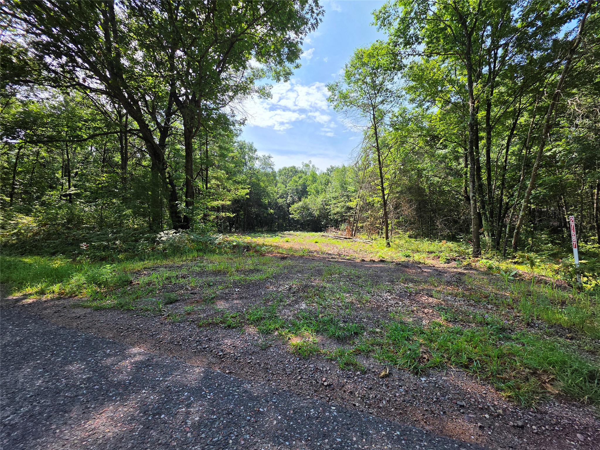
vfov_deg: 89.9
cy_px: 225
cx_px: 300
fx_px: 225
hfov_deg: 106.2
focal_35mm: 13
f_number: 1.9
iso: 32
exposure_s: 1/1576
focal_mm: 2.2
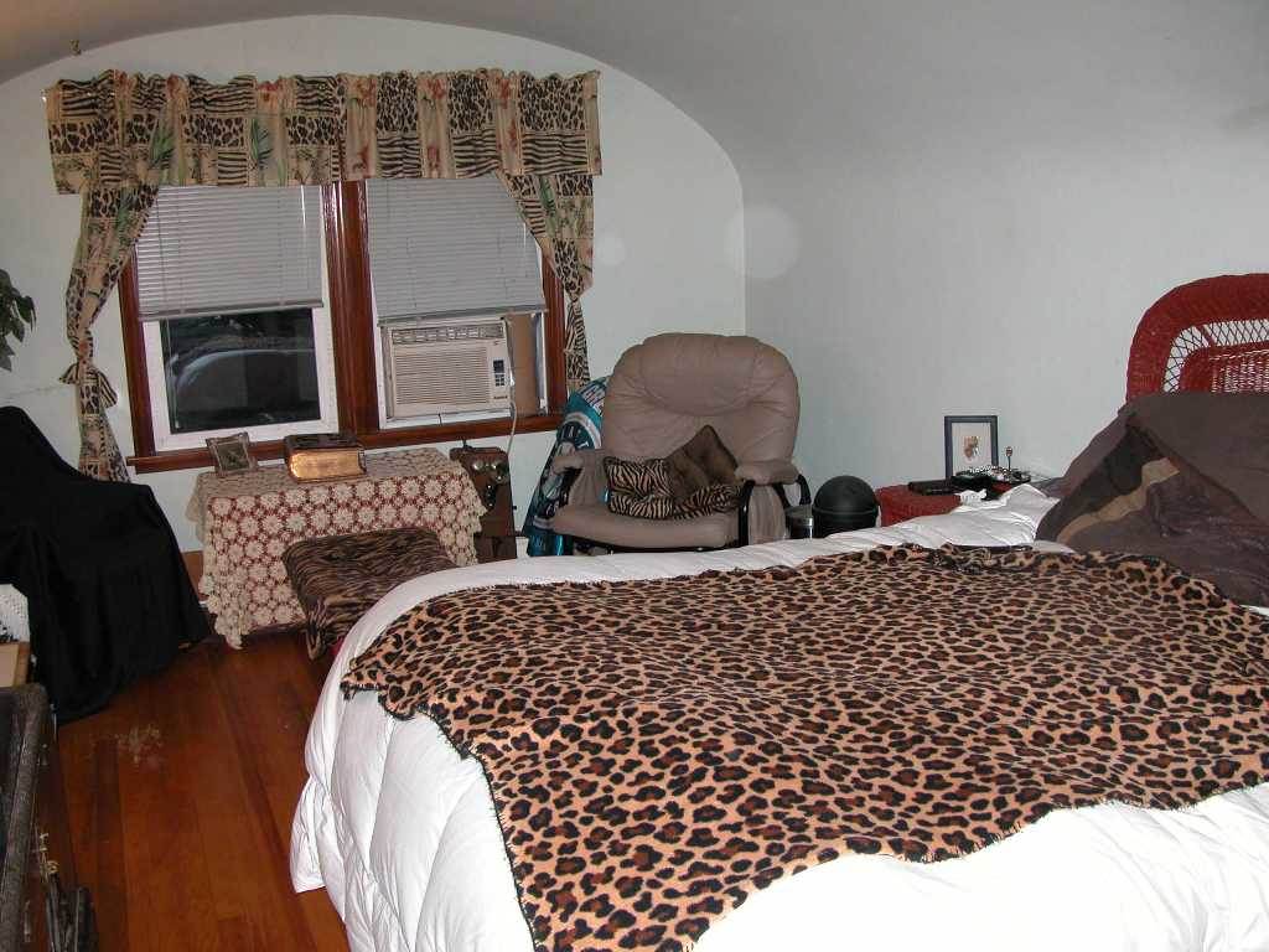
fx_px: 1246
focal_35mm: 34
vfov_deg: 41.8
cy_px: 476
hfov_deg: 54.0
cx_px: 634
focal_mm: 8.9
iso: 200
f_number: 2.8
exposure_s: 1/60
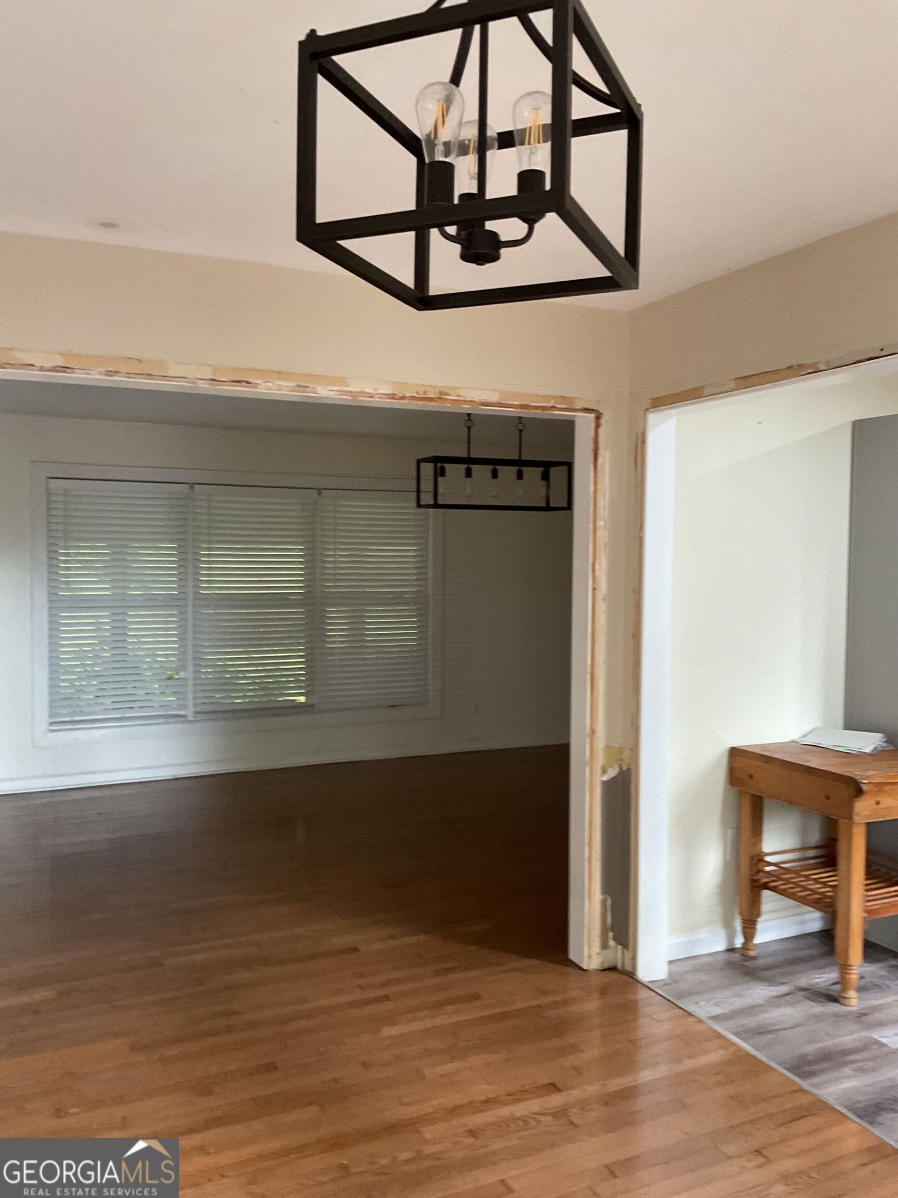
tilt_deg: -1.2
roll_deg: -1.1
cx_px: 449
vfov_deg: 61.7
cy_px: 599
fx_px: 1003
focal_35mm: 29
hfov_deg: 48.2
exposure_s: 1/60
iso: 160
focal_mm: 3
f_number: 1.8
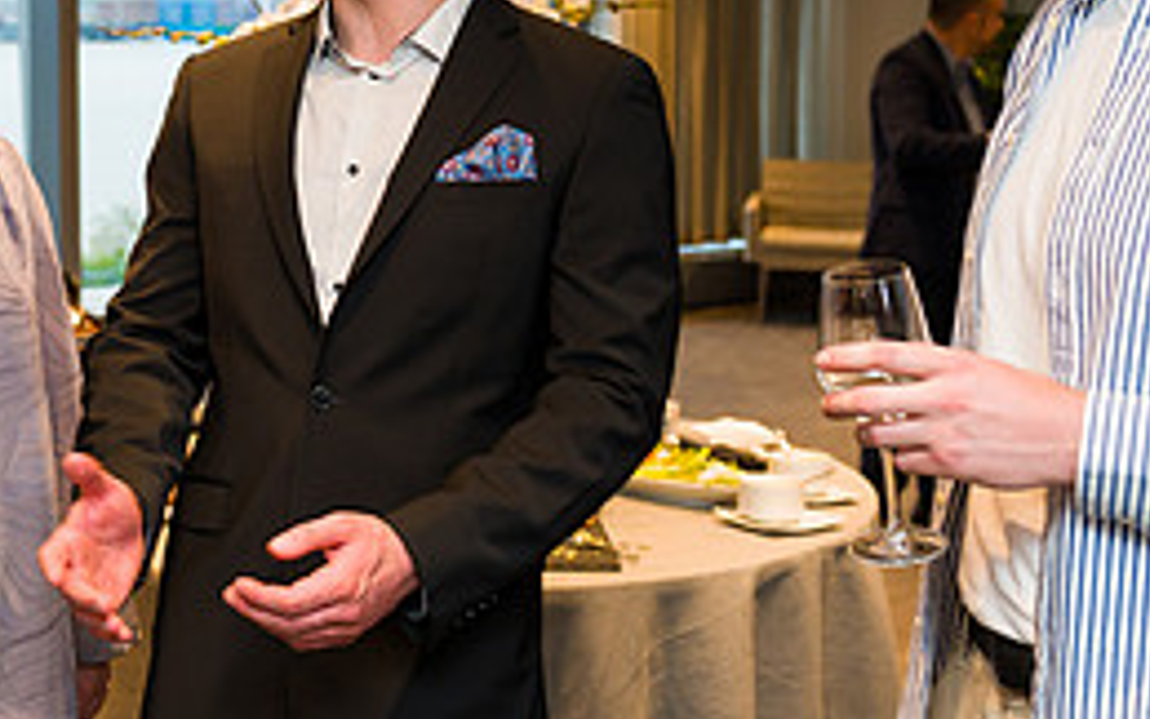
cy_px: 195
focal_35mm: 73
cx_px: 204
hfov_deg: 27.6
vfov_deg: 17.8
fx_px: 2288
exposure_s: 1/125
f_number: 4
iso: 640
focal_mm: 32
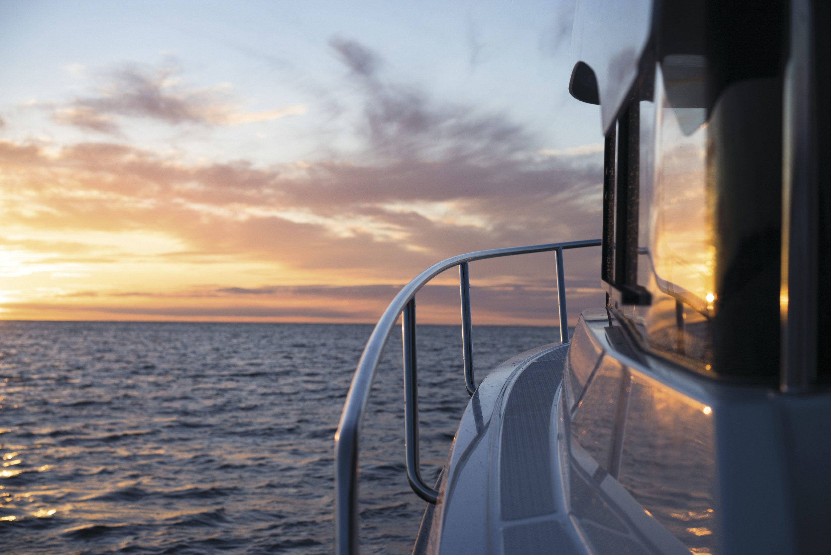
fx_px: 1270
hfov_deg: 36.2
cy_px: 278
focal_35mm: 55
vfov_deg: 24.6
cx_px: 416
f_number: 5.6
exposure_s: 1/500
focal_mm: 55
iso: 100
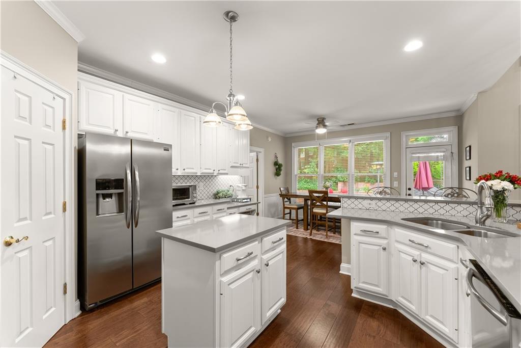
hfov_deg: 104.2
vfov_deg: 81.2
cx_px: 260
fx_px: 203
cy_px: 174
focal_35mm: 14
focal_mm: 14
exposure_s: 1/1.67
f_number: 7.1
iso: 640
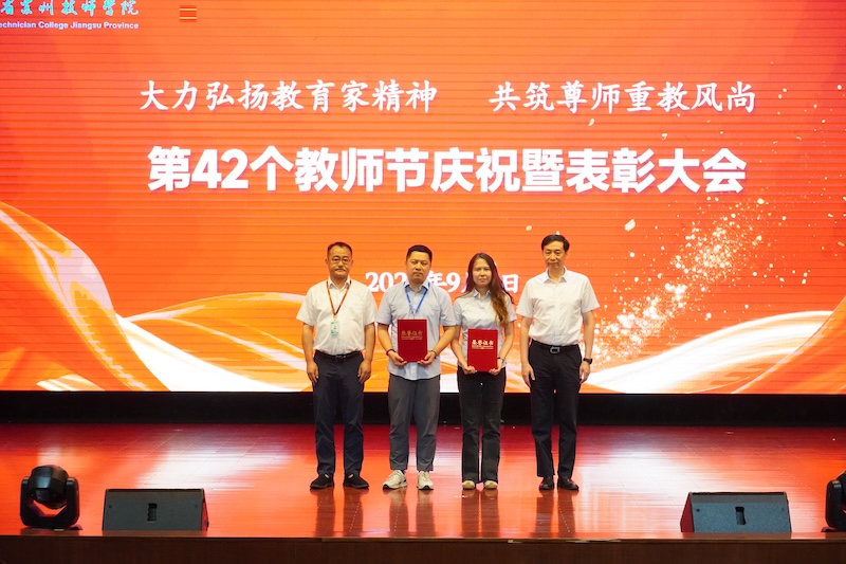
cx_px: 423
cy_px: 282
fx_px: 1903
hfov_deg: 25.1
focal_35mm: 81
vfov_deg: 16.8
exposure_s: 1/250
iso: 4000
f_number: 5
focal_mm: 54
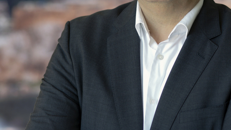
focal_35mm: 174
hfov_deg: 12.4
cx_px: 148
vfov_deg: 7.0
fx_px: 1066
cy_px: -1
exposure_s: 1/250
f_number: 3.2
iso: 400
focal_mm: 85
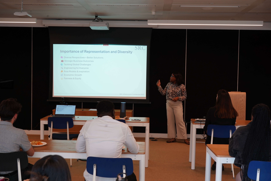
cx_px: 136
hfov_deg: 39.6
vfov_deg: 27.0
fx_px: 376
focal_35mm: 50
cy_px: 90
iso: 800
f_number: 10
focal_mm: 50
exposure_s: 1/13
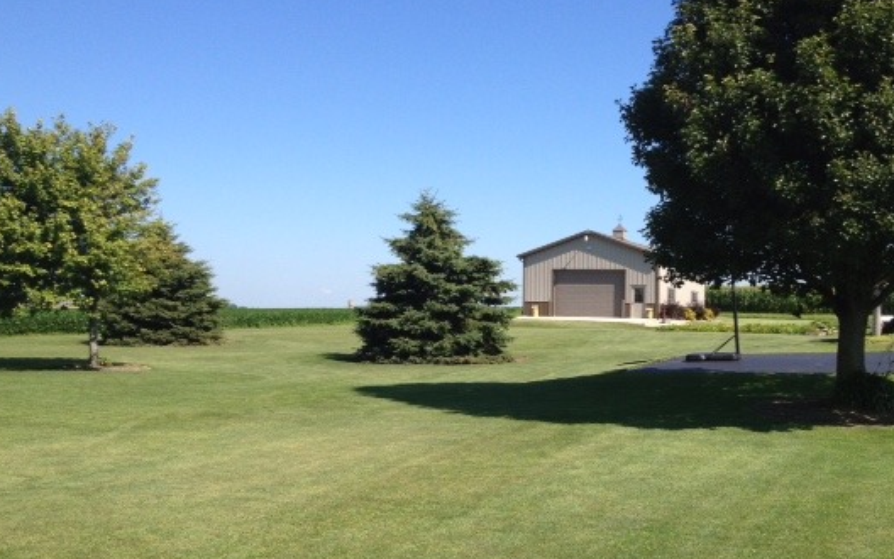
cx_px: 518
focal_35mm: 45
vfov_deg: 28.4
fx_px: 1096
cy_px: 363
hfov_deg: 44.2
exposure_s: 1/1416
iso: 50
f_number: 2.4
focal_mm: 4.28
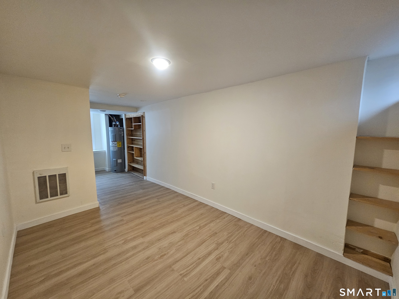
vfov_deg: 89.9
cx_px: 200
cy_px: 150
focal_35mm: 13
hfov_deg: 106.2
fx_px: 150
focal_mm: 2.2
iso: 320
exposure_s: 1/40
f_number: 2.2
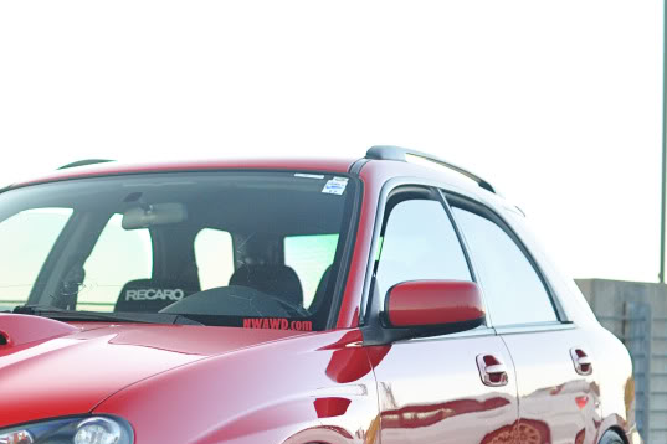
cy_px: 415
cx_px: 58
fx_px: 1852
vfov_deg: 13.5
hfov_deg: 20.0
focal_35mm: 100
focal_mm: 35
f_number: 1.8
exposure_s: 1/800
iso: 640
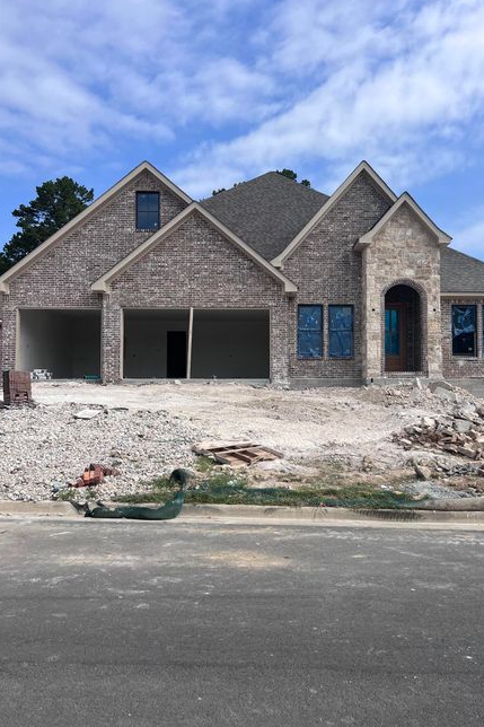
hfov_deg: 46.2
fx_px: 565
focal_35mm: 28
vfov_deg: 65.5
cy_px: 363
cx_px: 276
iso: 50
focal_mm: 5.7
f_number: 1.5
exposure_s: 1/5076
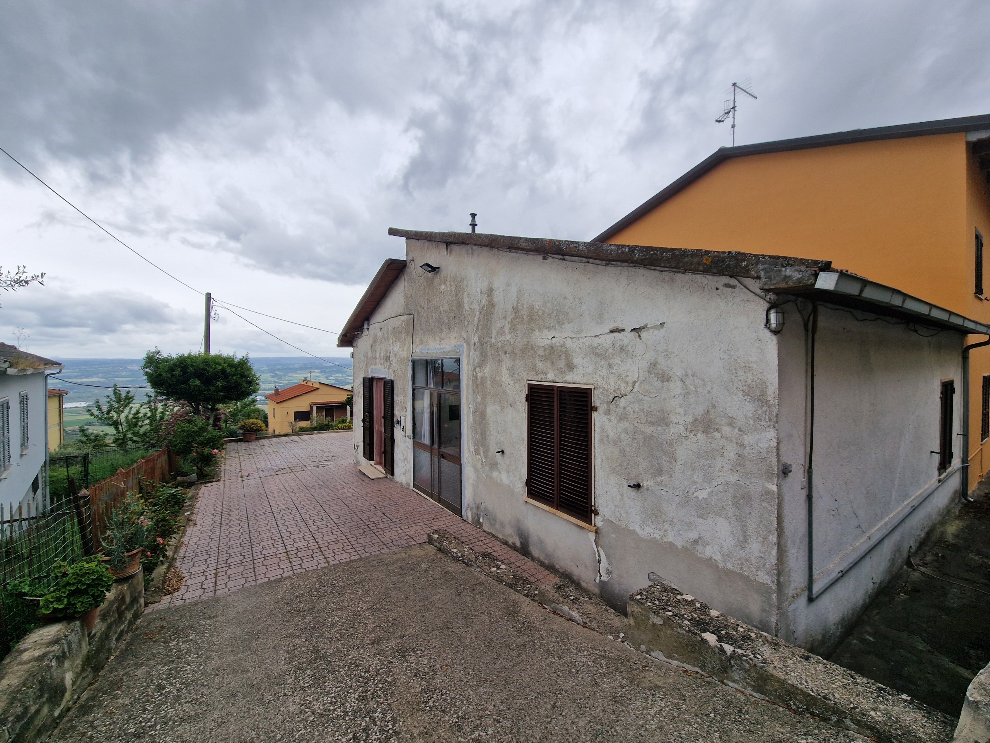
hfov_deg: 106.2
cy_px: 372
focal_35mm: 13
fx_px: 372
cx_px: 495
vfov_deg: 89.9
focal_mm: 2.2
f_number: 2.2
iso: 50
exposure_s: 1/878
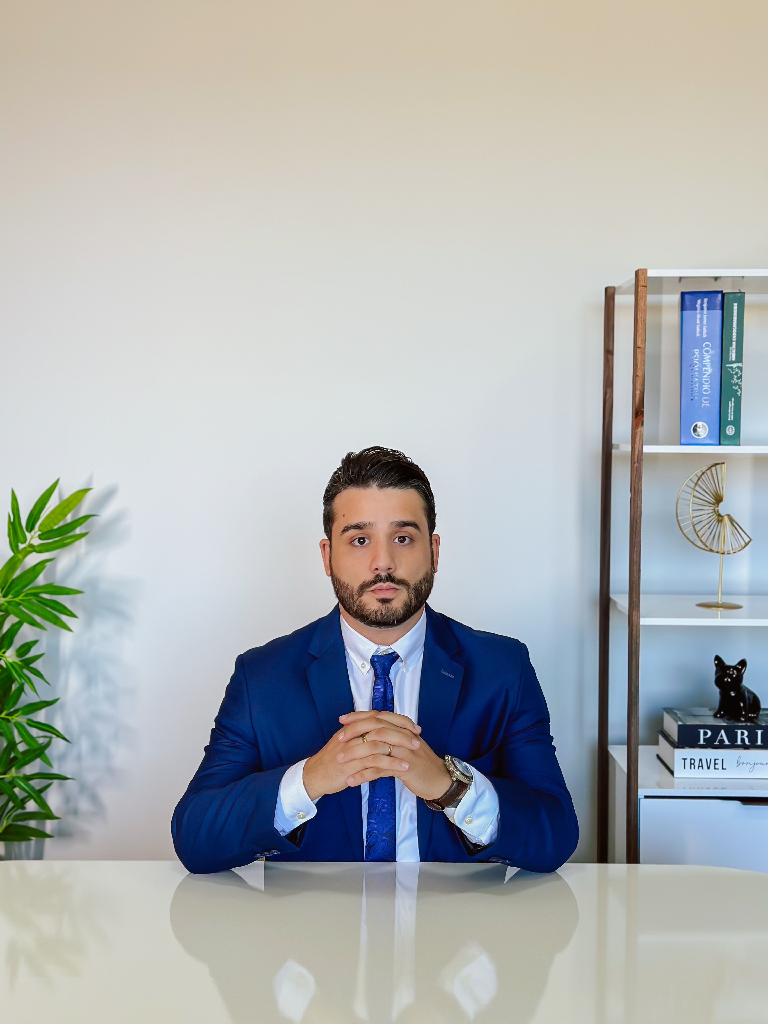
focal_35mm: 48
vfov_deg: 39.7
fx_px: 1420
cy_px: 512
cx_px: 384
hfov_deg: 30.3
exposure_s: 1/240
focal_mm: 6.86
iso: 80
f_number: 1.8
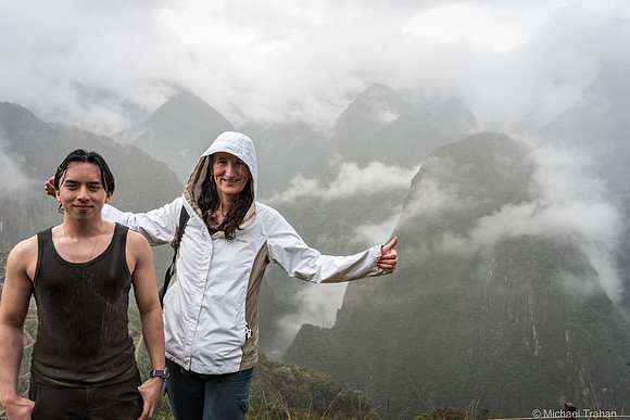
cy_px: 210
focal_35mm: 28
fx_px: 490
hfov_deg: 65.5
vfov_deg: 46.4
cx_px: 315
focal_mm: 28
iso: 640
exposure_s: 1/200
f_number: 13
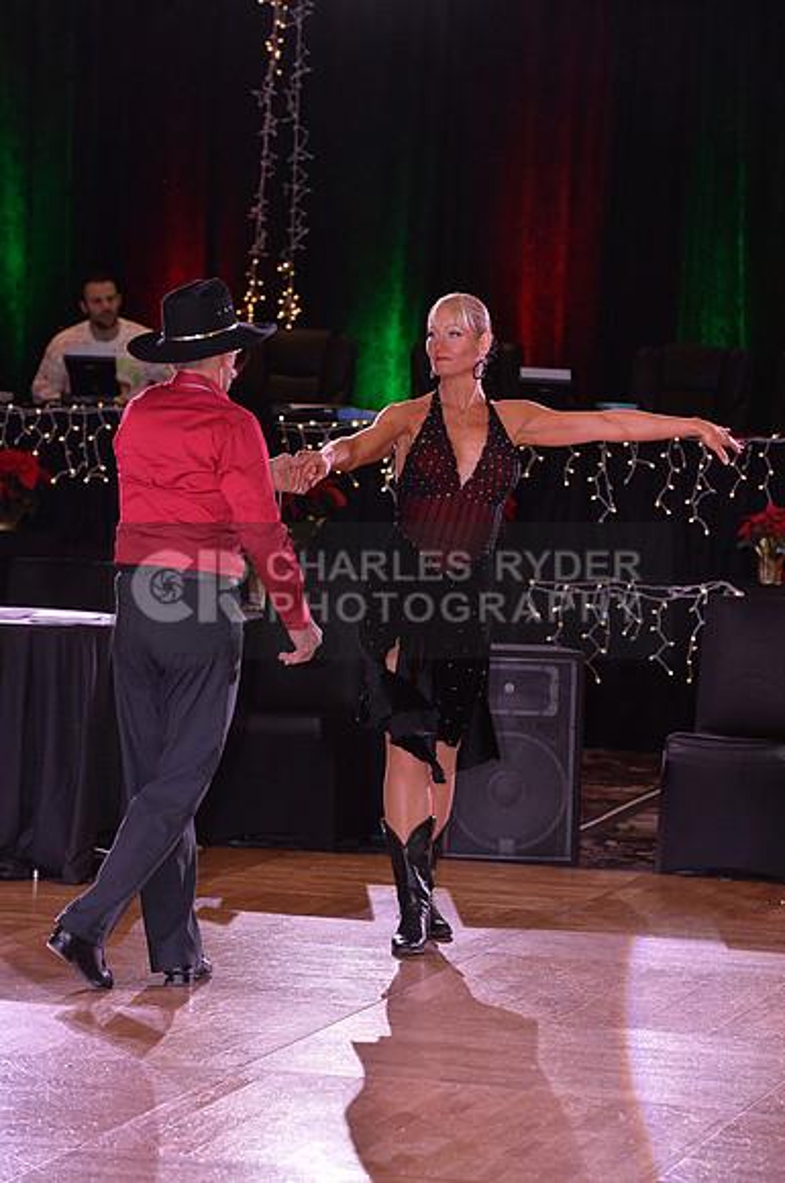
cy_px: 592
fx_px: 5085
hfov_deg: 8.8
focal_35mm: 155
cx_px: 392
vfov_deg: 13.3
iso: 2000
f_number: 6.3
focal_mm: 155
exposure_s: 1/250
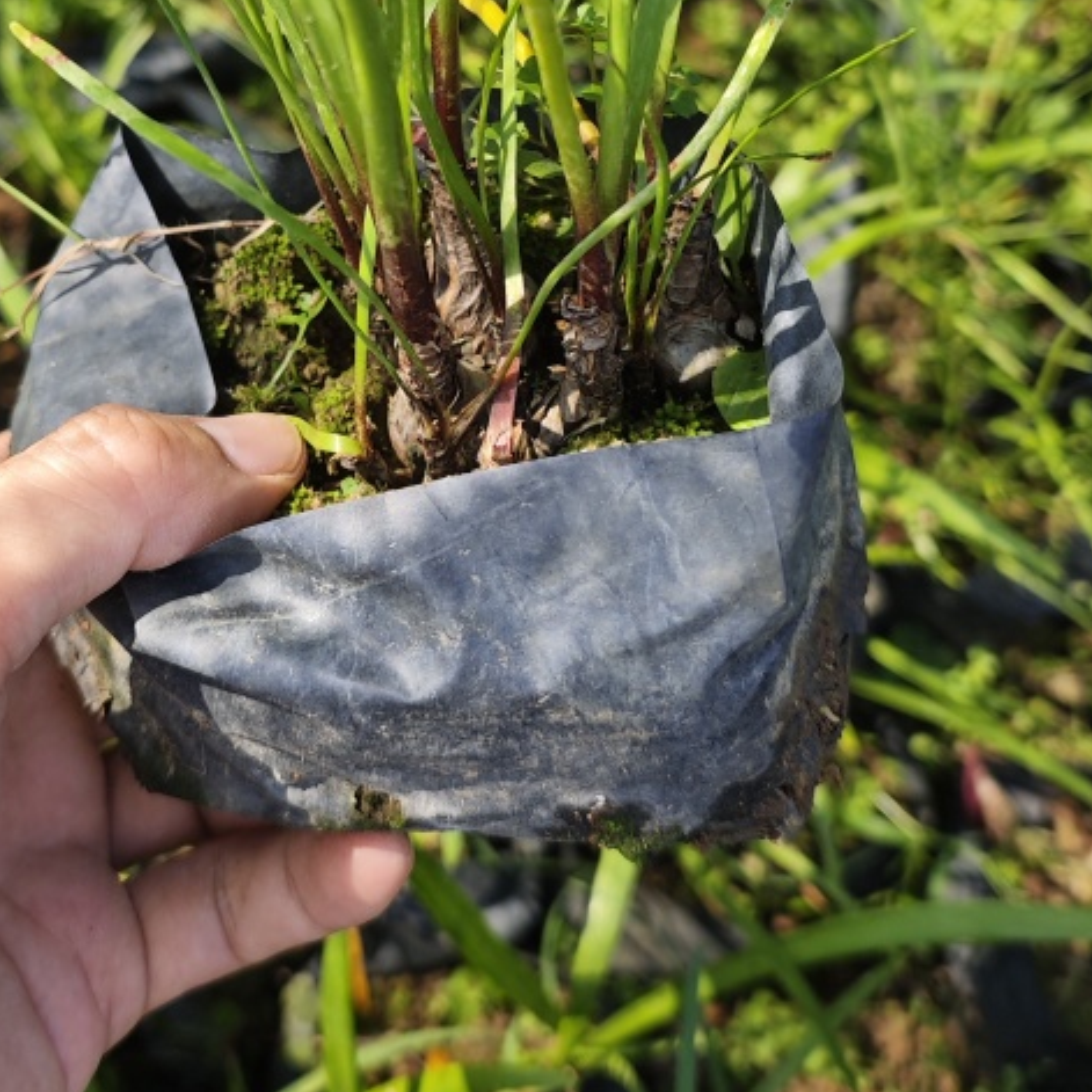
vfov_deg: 35.4
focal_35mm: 46
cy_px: 194
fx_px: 1642
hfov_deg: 36.7
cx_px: 478
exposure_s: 1/640
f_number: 1.6
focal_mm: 6.55
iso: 50
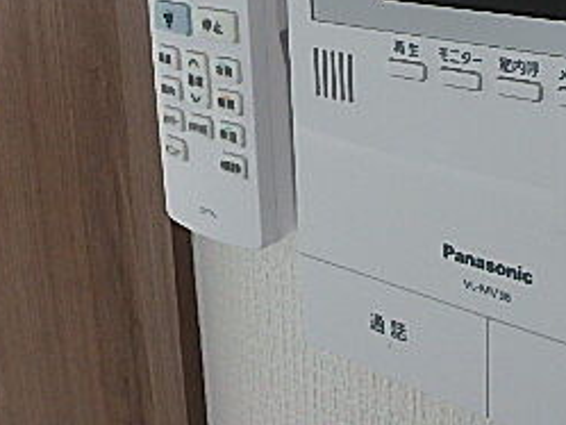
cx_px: 514
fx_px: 883
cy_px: 64
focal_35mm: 54
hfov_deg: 33.6
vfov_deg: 26.4
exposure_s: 1/60
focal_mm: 3.7
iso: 200
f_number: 3.5
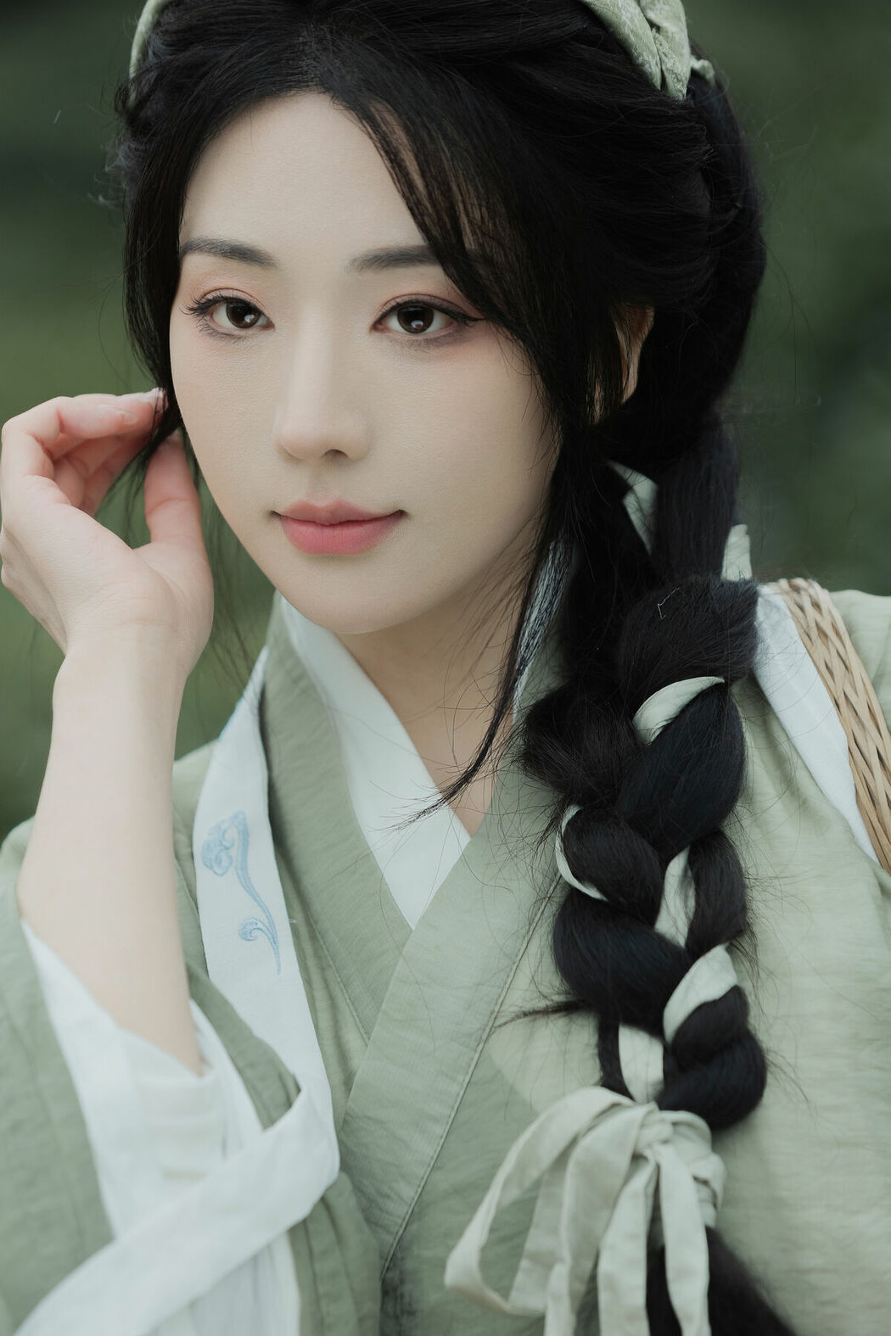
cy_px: 668
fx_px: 5754
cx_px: 446
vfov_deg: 13.2
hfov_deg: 8.9
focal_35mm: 155
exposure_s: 1/640
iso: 200
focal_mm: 155
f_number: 4
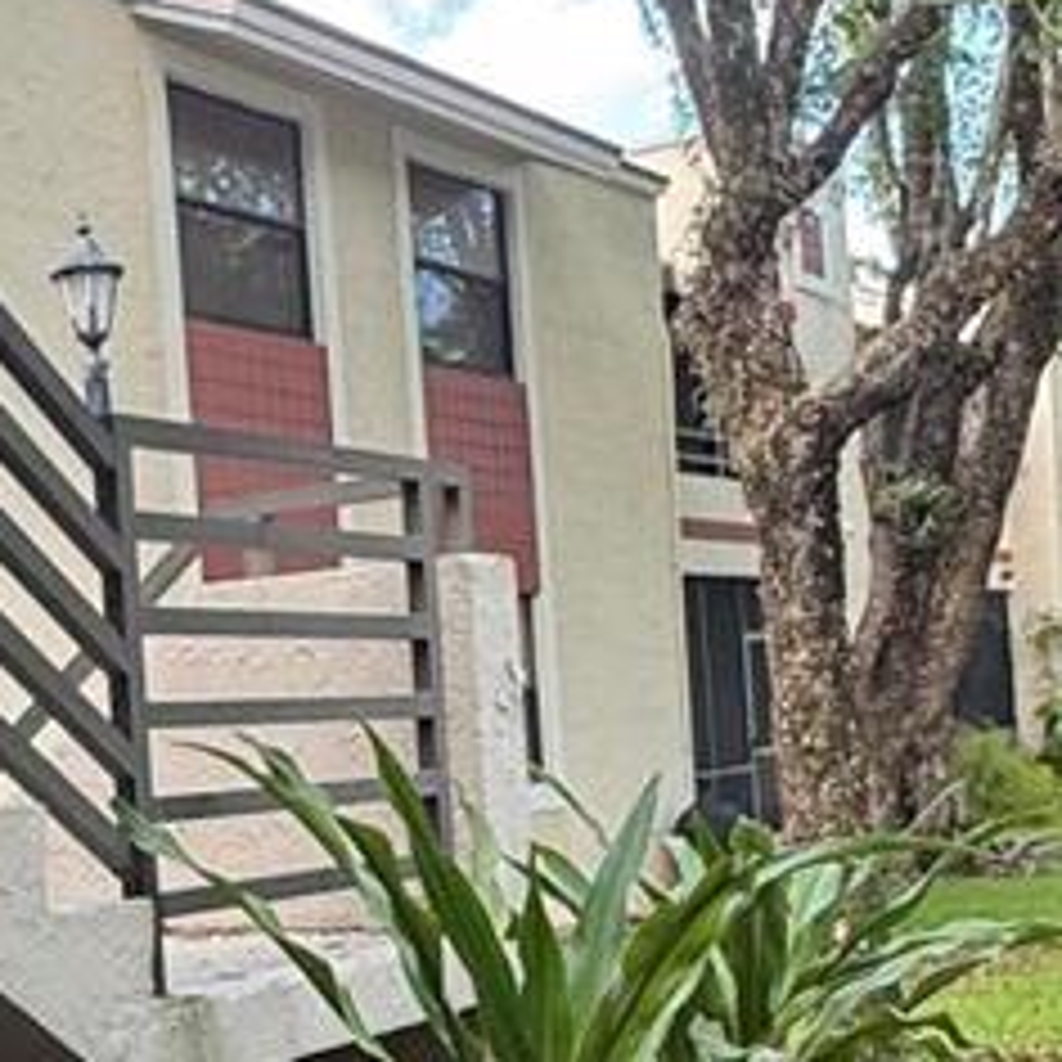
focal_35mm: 63
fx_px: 2187
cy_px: 814
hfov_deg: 27.1
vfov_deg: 26.9
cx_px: 360
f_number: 2.2
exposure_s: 1/99
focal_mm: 2.22
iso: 125
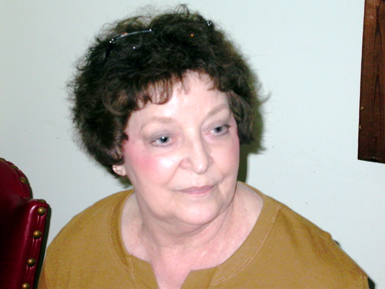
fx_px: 1379
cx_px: 192
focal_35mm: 124
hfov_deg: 15.9
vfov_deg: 12.0
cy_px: 144
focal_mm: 25.7
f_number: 4.4
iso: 100
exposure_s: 1/60.3
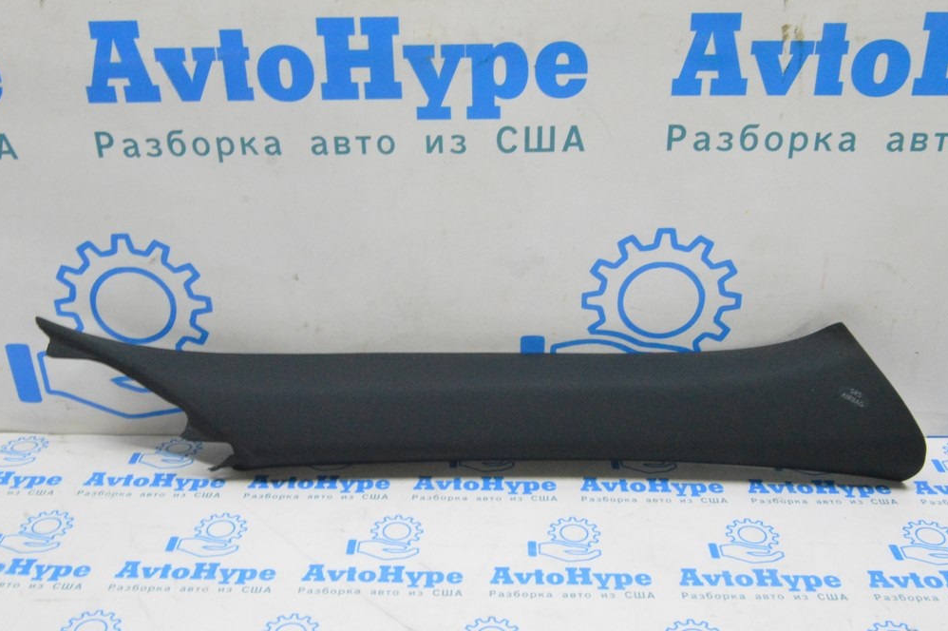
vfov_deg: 33.4
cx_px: 466
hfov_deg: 48.5
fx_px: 1053
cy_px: 316
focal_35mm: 40
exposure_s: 1/20
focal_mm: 26
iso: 6400
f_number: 20
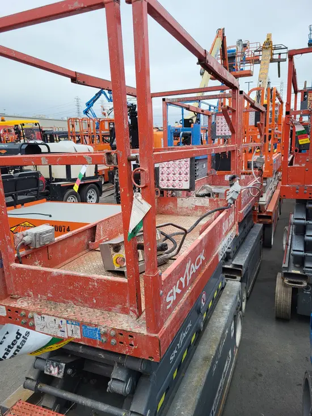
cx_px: 156
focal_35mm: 26
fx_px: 312
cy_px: 208
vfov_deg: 67.3
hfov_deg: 53.1
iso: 40
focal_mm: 5.4
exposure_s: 1/1429
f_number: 1.8
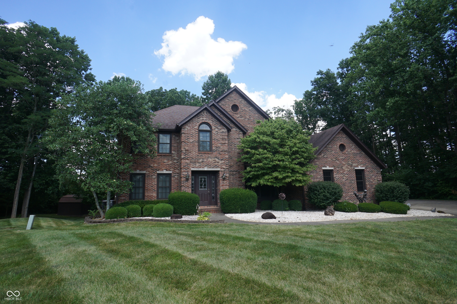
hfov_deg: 73.7
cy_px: 152
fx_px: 305
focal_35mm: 24
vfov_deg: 53.1
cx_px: 228
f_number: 9
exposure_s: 1/125
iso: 200
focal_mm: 16
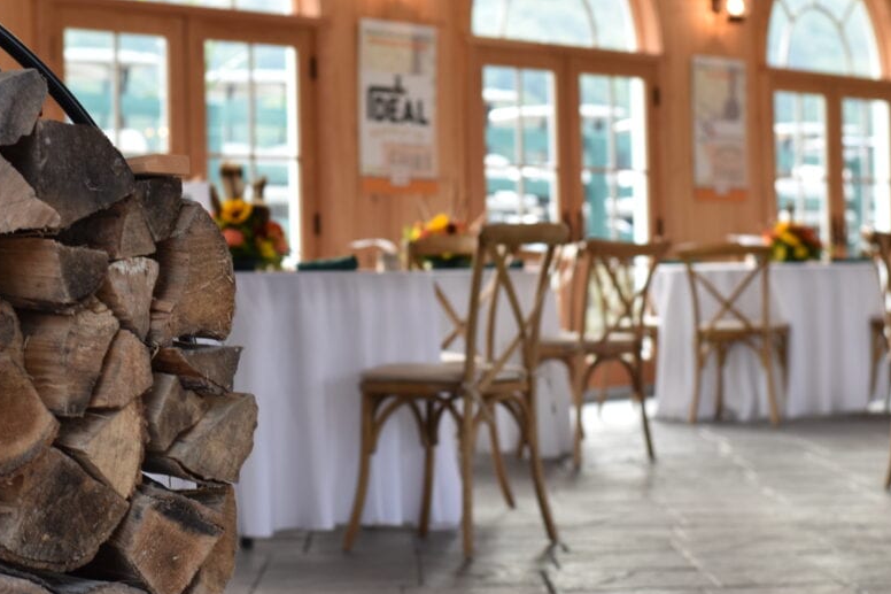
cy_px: 288
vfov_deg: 15.7
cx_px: 429
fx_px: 2153
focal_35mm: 87
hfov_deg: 23.4
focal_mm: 50
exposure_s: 1/60
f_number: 4
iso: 400
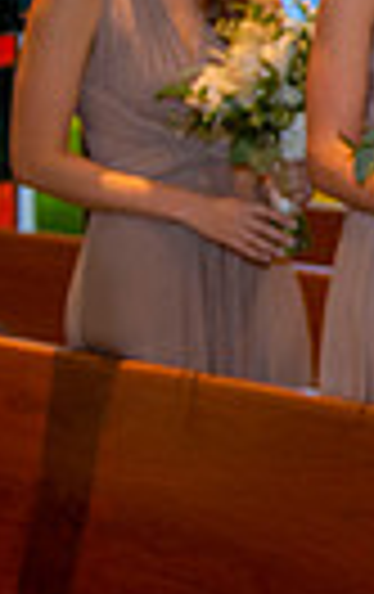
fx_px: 2468
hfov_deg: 7.5
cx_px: 1145
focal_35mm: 152
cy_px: 274
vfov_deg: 13.7
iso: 1250
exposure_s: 1/100
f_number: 3.2
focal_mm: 34
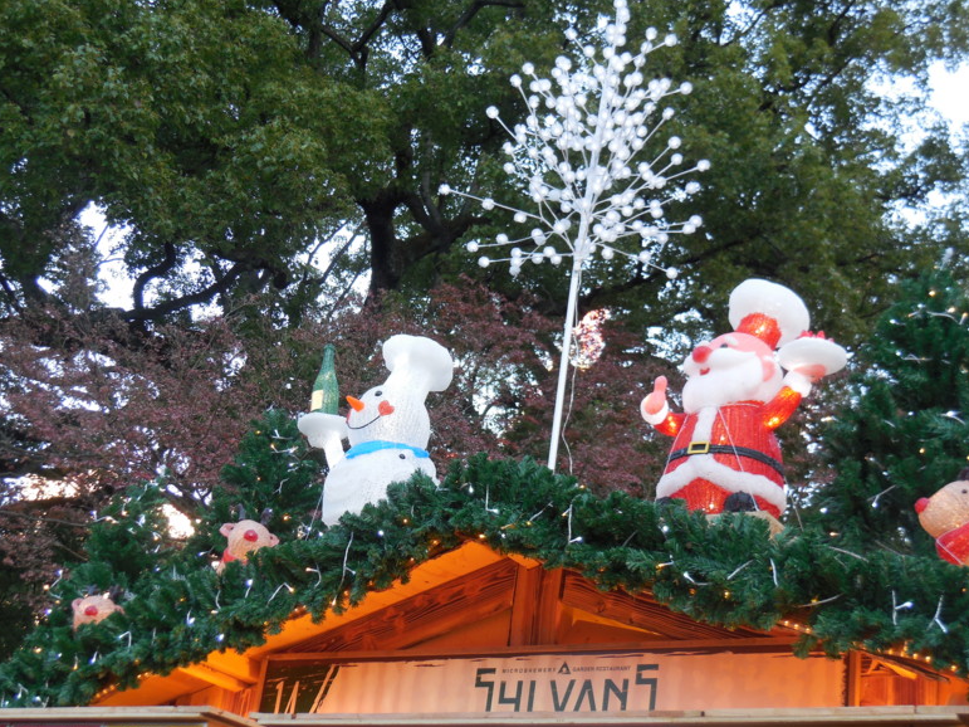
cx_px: 483
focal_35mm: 55
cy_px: 375
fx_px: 1539
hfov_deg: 34.9
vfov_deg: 26.6
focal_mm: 9.4
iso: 125
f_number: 4
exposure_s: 1/50
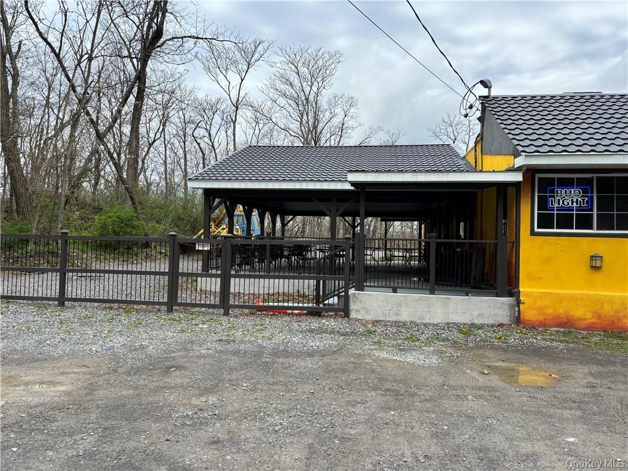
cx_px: 314
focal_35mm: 26
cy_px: 236
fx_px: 472
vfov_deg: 53.1
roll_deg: -1.9
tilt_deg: +1.7
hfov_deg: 67.3
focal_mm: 5.96
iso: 50
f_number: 1.6
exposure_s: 1/2242
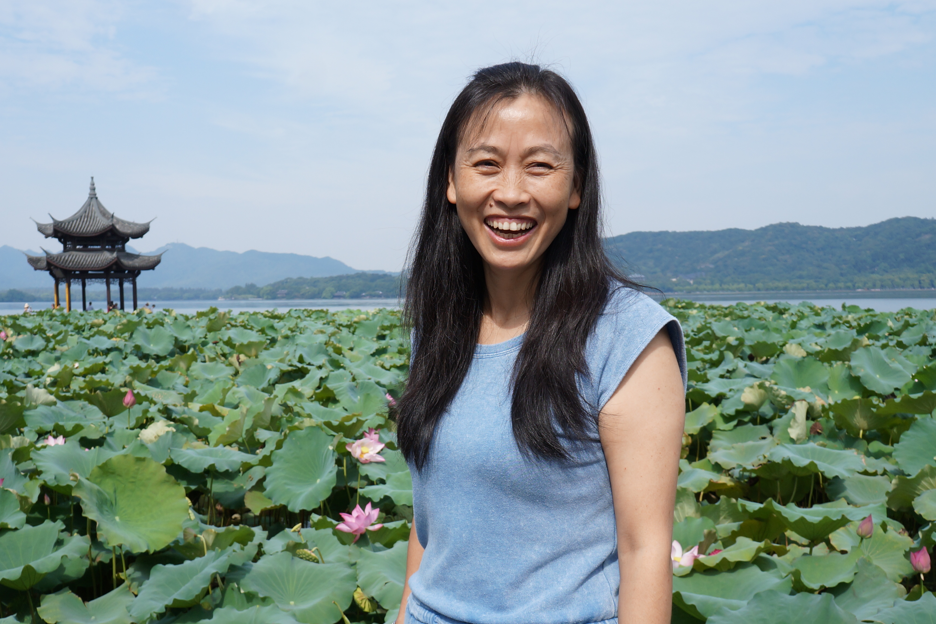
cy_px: 399
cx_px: 408
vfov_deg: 32.7
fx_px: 1058
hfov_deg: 47.6
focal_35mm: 41
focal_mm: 19
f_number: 8
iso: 200
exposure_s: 1/500
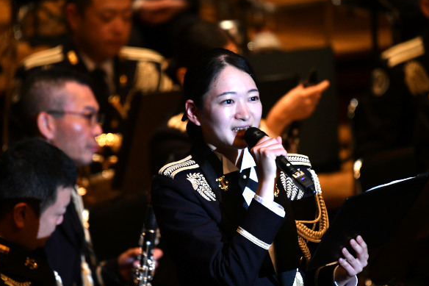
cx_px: 211
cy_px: 143
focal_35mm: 514
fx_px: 6123
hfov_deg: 4.0
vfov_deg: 2.7
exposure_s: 1/125
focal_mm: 500
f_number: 5.6
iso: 1600
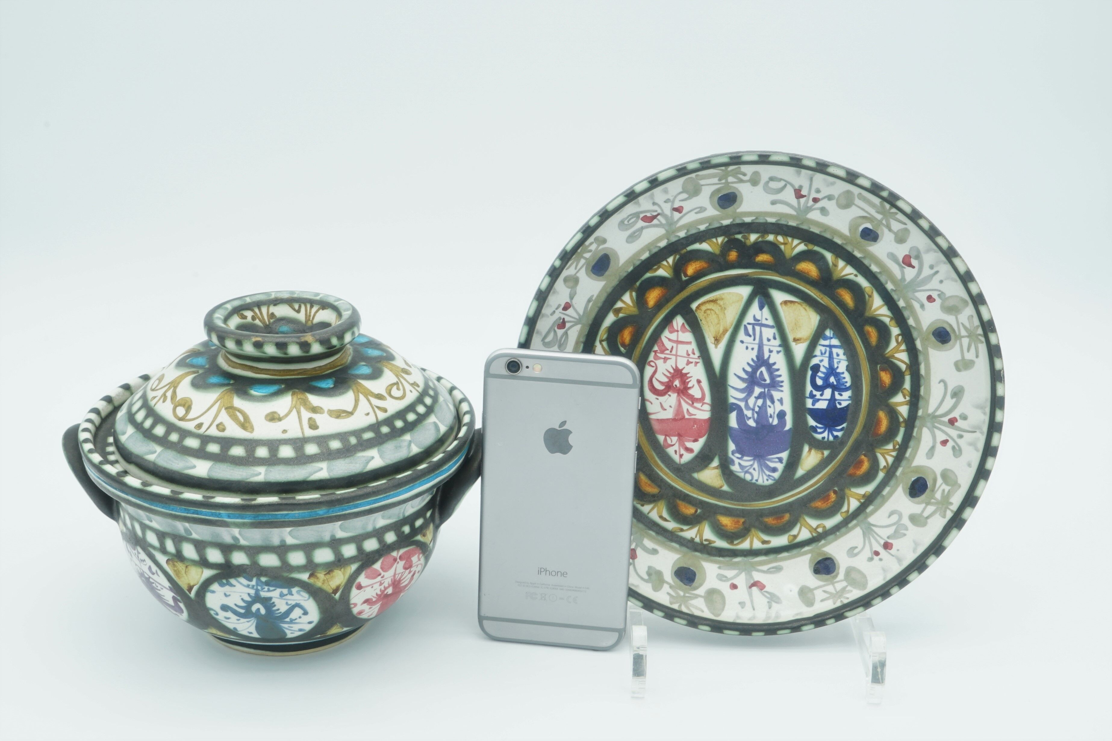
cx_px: 556
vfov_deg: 43.6
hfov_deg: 61.9
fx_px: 927
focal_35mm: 30
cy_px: 370
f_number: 22
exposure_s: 1/6
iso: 100
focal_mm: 30
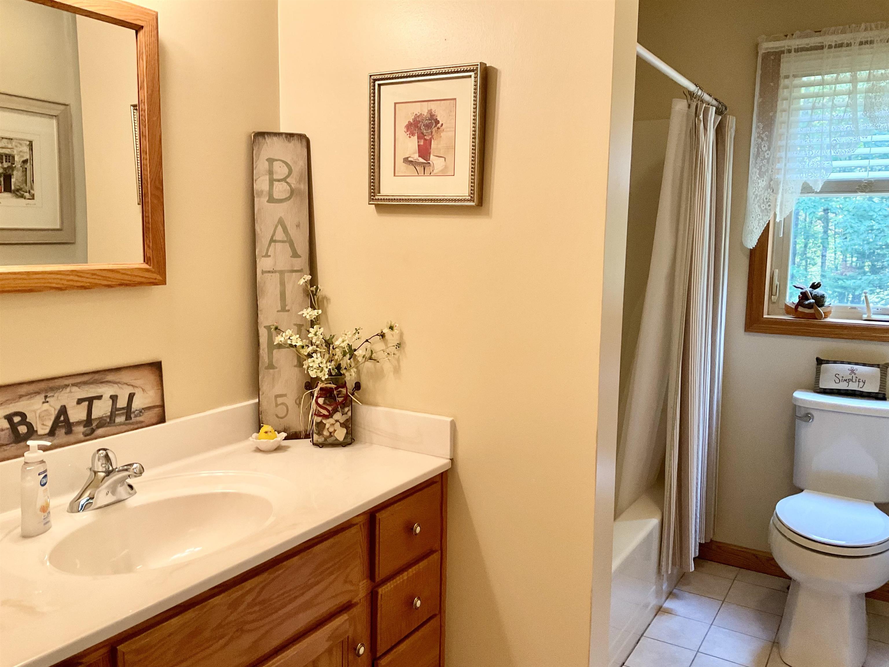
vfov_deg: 48.2
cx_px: 444
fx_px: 745
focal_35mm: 29
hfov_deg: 61.7
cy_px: 334
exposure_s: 1/60
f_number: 1.8
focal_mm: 3
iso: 80
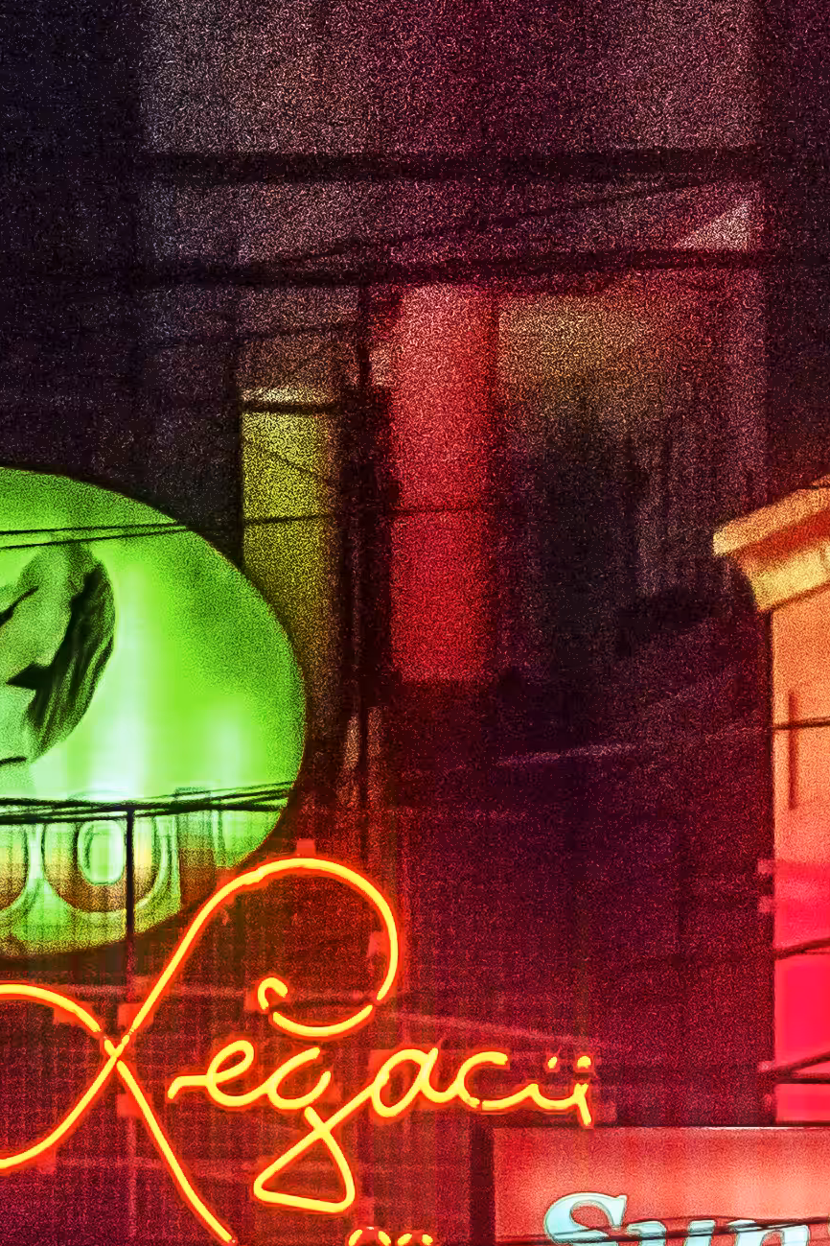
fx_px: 6709
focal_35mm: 194
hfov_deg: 7.0
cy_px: 1009
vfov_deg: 10.6
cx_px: 1110
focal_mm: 28
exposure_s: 1/50
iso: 6400
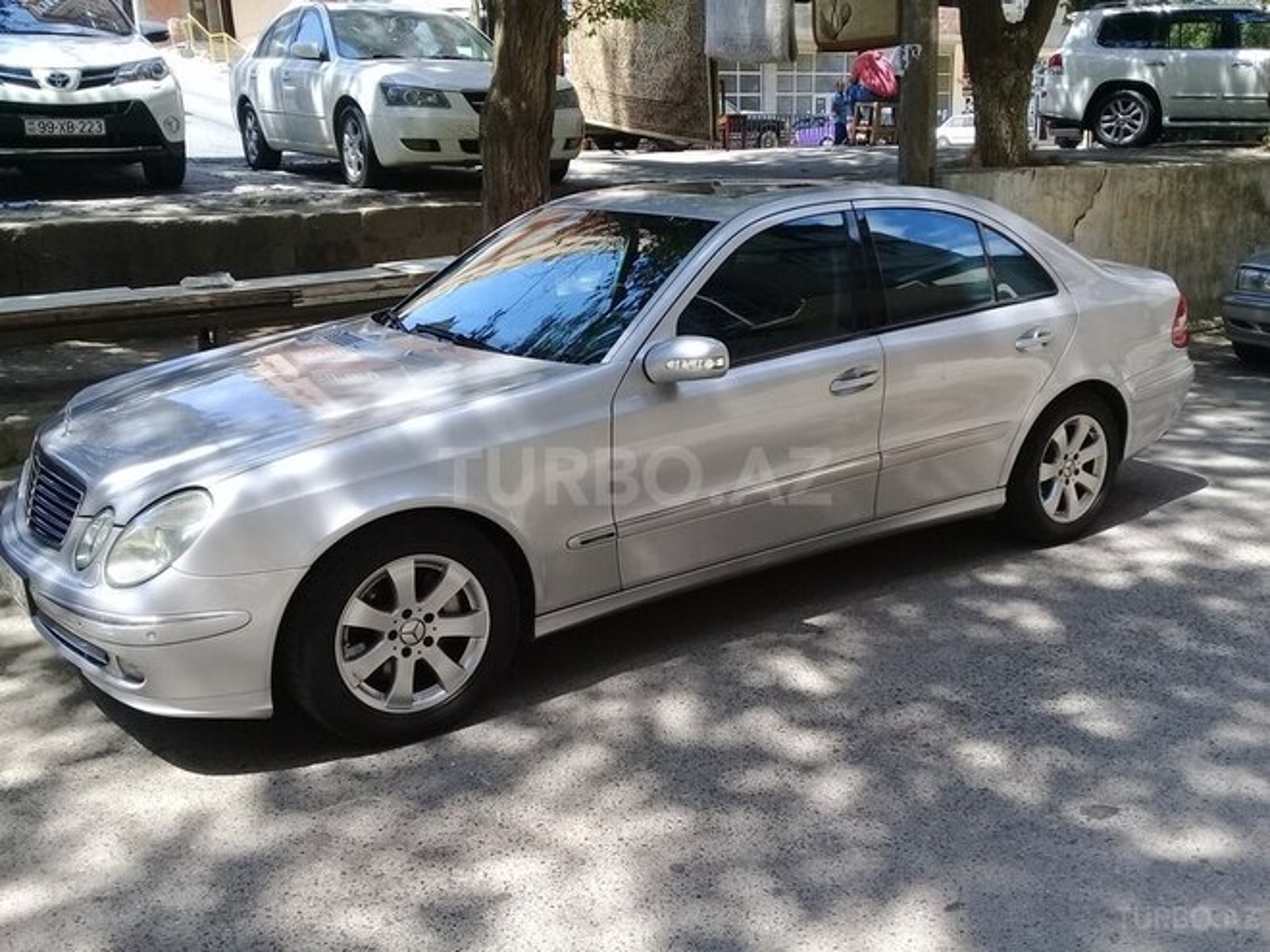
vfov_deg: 45.4
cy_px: 476
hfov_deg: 58.4
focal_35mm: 31
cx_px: 635
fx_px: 1137
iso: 50
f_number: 2.2
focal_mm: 3.3
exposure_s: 1/370
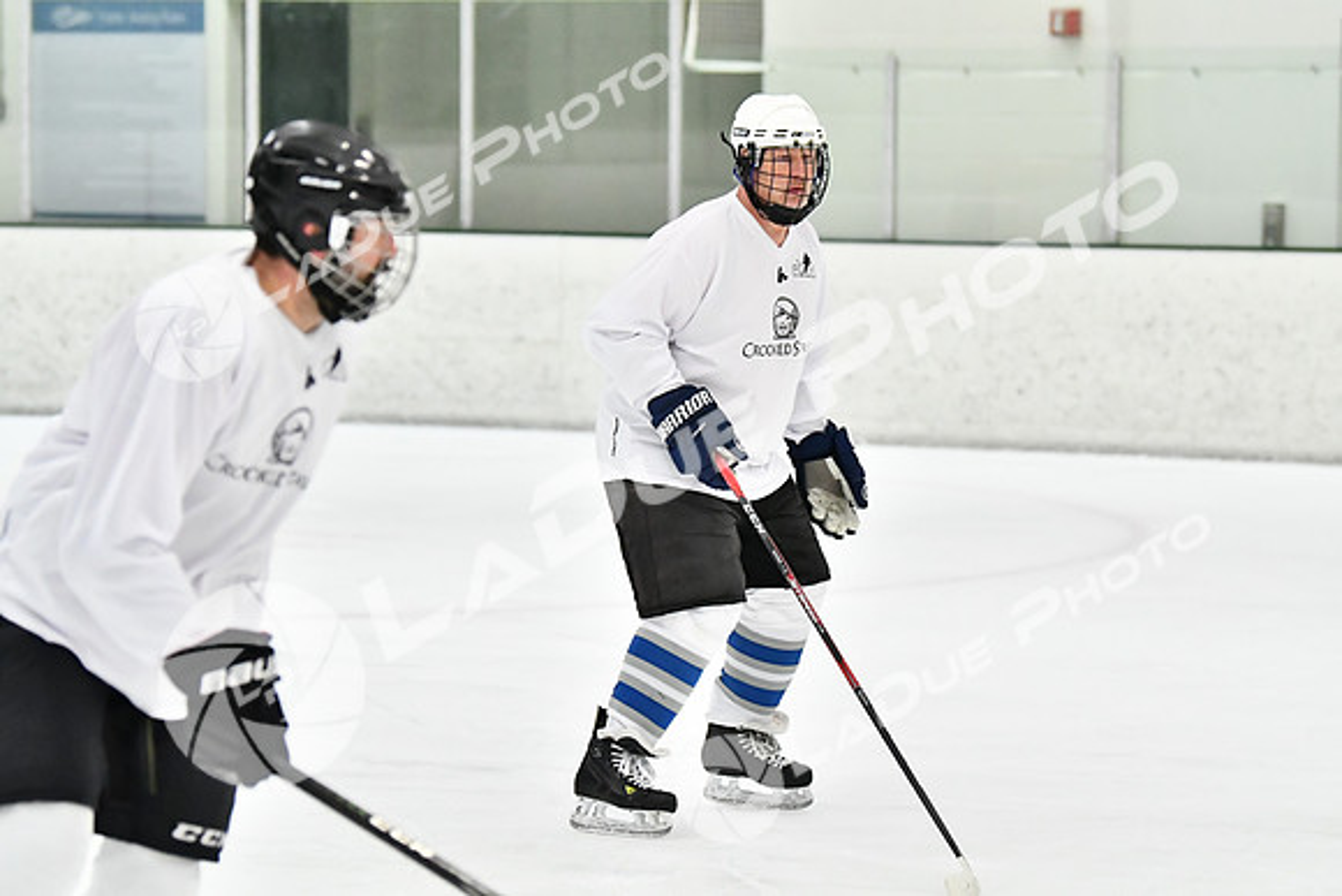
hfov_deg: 11.8
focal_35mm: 174
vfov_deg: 7.9
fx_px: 6488
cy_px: 448
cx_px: 671
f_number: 2.8
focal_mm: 116
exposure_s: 1/1600
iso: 6400
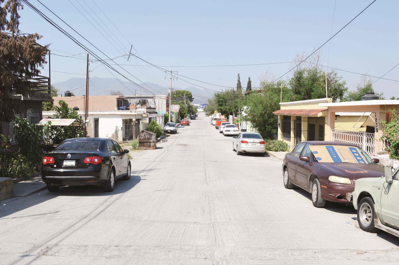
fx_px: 332
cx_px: 200
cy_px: 132
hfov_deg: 62.0
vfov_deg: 43.5
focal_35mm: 30
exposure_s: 1/320
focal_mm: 20
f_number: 9
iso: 100
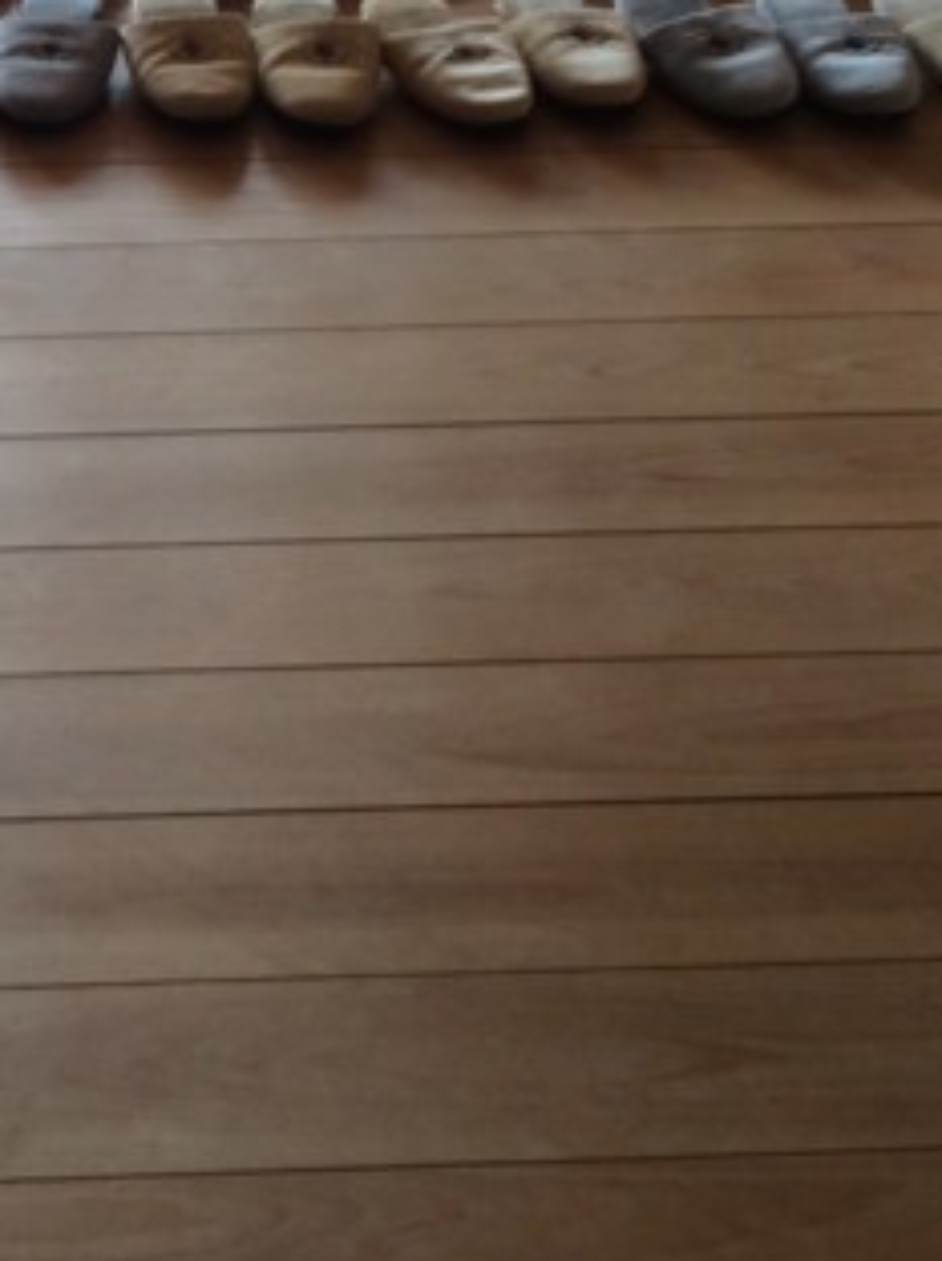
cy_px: 121
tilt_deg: -28.0
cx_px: 44
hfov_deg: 17.6
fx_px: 2983
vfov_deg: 23.2
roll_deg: +1.4
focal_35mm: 82
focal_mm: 3.3
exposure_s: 1/30
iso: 32
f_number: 2.4
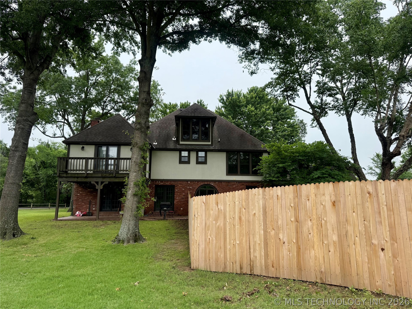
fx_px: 286
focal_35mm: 24
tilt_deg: +10.3
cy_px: 154
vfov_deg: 56.8
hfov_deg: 71.6
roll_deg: -0.1
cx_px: 206
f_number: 1.78
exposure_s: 1/2299
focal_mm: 6.76
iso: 100
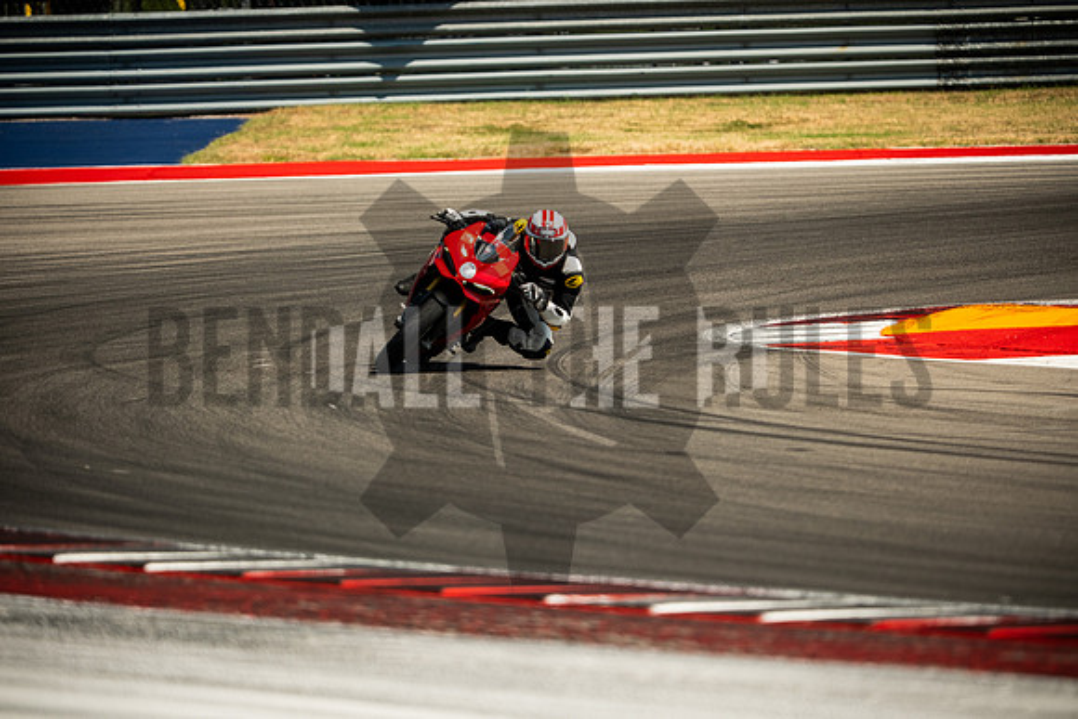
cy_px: 360
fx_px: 12579
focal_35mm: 420
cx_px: 539
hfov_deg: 4.9
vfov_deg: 3.3
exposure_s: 1/2000
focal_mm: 280
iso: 200
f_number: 2.8
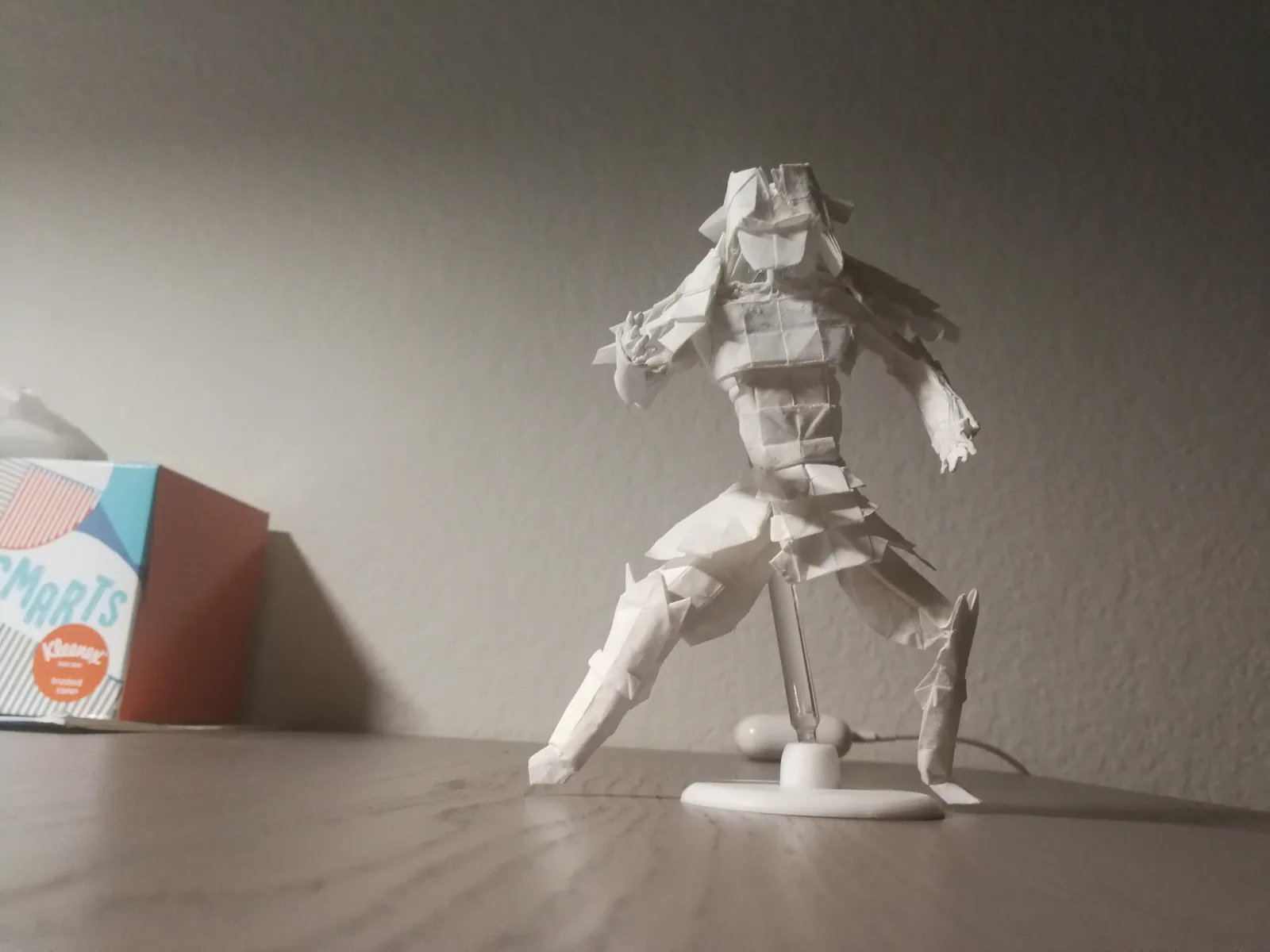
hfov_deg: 65.3
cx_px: 635
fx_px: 991
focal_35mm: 27
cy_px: 476
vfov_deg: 51.4
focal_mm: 3.95
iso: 320
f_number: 2.2
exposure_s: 1/30
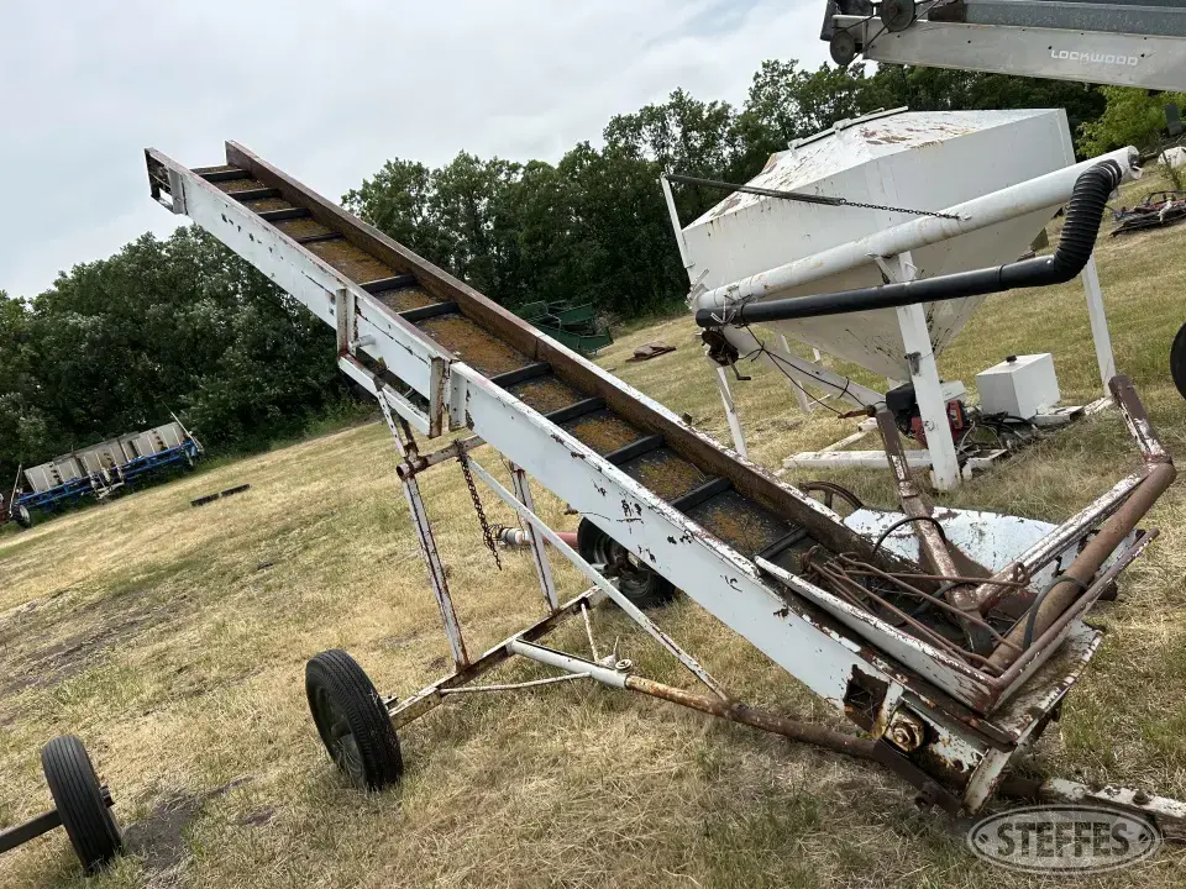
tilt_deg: -6.5
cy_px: 444
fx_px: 891
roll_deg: +18.5
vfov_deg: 53.1
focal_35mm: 26
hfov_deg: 67.3
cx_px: 593
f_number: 1.5
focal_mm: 5.7
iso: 50
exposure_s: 1/3704
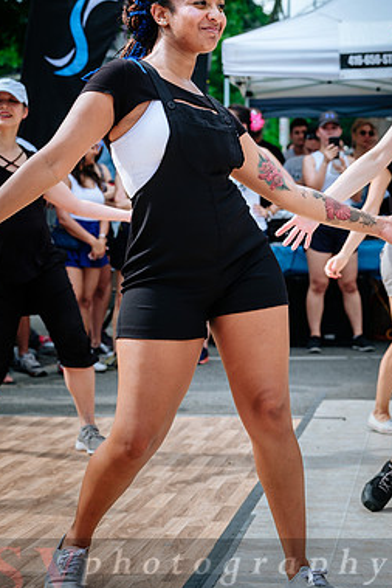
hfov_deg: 15.4
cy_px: 262
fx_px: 1452
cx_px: 223
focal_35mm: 89
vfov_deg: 22.8
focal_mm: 50
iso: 200
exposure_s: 1/640
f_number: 4
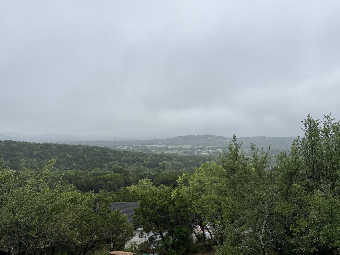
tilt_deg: +0.1
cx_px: 180
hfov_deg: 63.4
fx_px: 275
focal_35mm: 28
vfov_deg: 49.7
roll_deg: -1.0
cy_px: 135
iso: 80
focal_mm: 6.76
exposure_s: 1/2445
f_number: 1.78
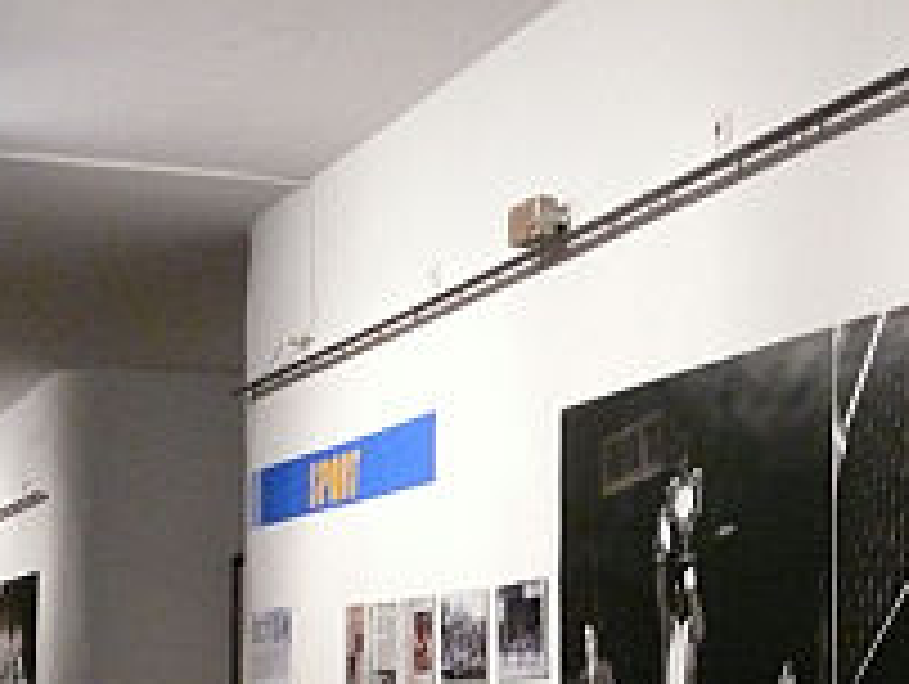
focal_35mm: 78
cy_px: 756
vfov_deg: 18.2
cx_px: 639
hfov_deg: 24.8
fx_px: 2051
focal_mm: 7.4
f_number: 2.8
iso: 800
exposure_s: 1/30
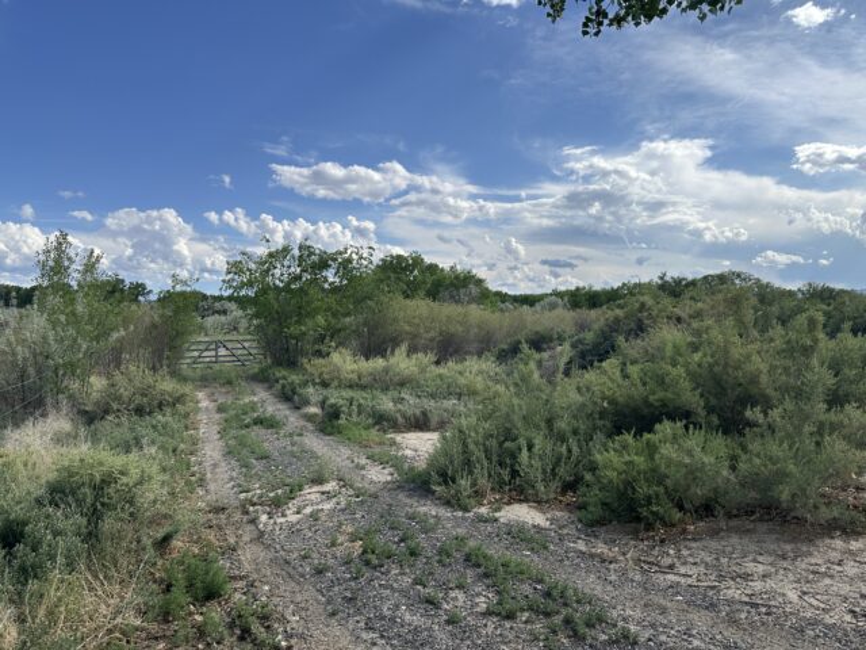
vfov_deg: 56.8
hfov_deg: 71.6
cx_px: 433
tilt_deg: +0.7
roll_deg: -0.1
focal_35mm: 24
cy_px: 325
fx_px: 600
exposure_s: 1/5263
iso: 80
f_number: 1.78
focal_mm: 6.86
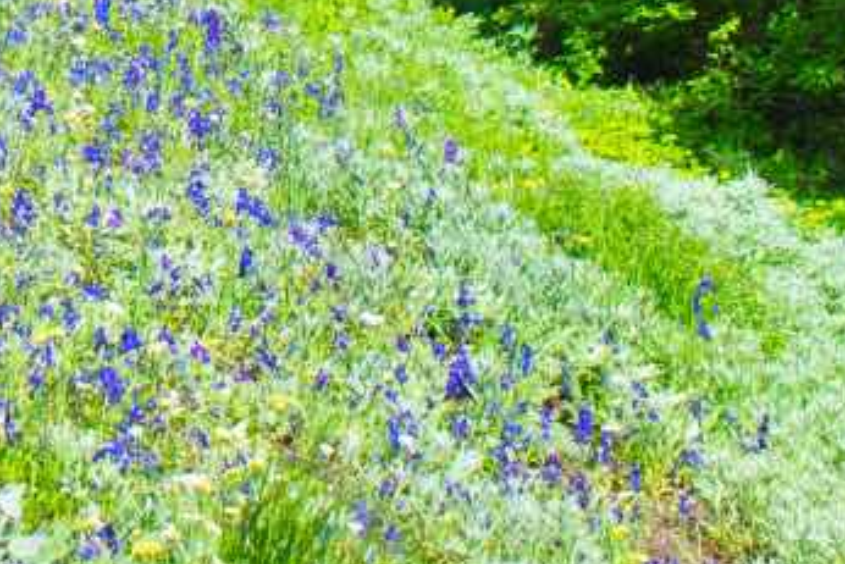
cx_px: -278
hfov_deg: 11.3
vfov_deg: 7.6
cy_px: -358
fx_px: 4156
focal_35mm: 177
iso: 400
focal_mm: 34
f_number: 10
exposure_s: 1/320
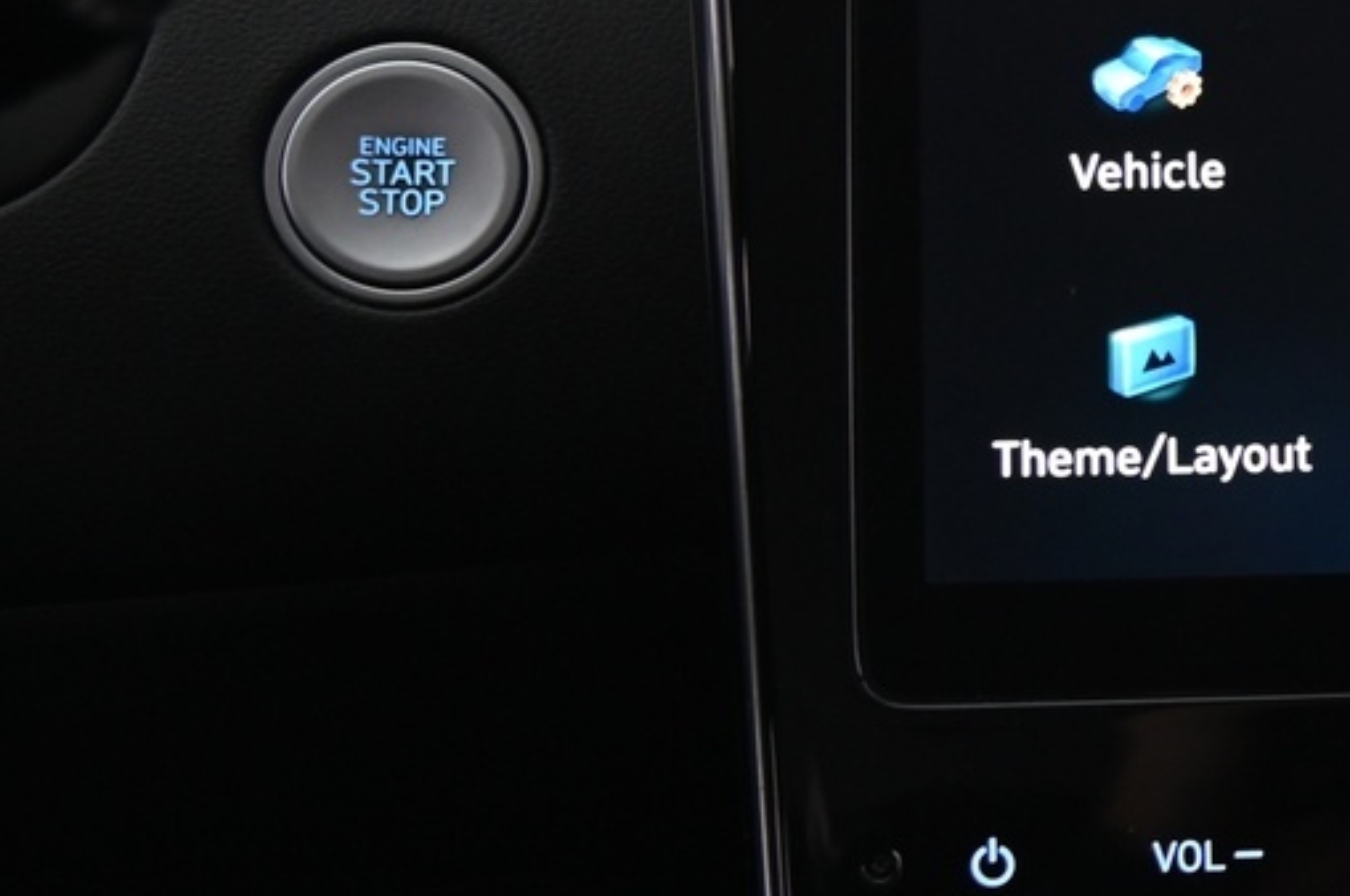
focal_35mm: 99
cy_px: 440
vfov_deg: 13.8
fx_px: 3708
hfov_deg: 18.6
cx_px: 1939
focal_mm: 31
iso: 2000
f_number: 4
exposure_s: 1/25
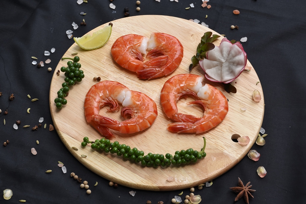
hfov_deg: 19.5
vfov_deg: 13.0
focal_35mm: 105
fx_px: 893
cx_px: 153
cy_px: 102
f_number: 10
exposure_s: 1/200
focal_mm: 70
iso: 400
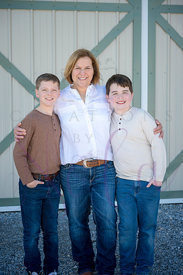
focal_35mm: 69
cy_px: 138
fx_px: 526
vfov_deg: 29.2
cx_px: 92
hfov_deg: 19.7
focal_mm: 69
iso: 400
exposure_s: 1/640
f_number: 5
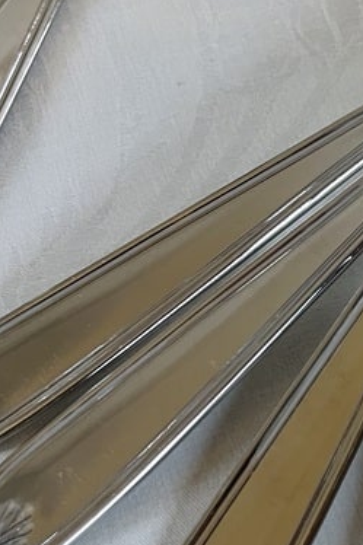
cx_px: 534
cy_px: 182
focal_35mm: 74
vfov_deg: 27.2
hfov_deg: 16.8
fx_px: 1120
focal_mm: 5.7
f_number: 1.5
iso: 320
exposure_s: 1/50
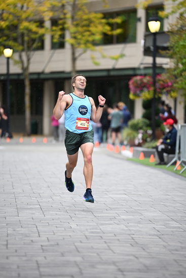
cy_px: 139
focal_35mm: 200
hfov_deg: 6.9
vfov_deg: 10.3
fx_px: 1549
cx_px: 93
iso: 1250
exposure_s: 1/1600
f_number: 2.8
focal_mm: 200
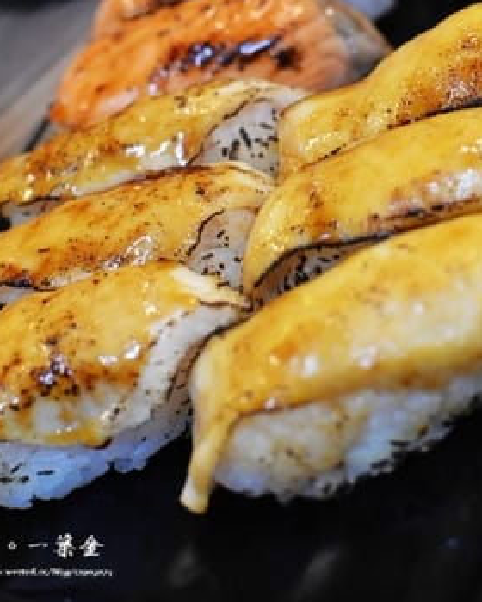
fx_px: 1602
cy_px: 205
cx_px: 276
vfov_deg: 21.2
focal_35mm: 90
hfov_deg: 17.1
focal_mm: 35
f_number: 3.5
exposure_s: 1/100
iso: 1250
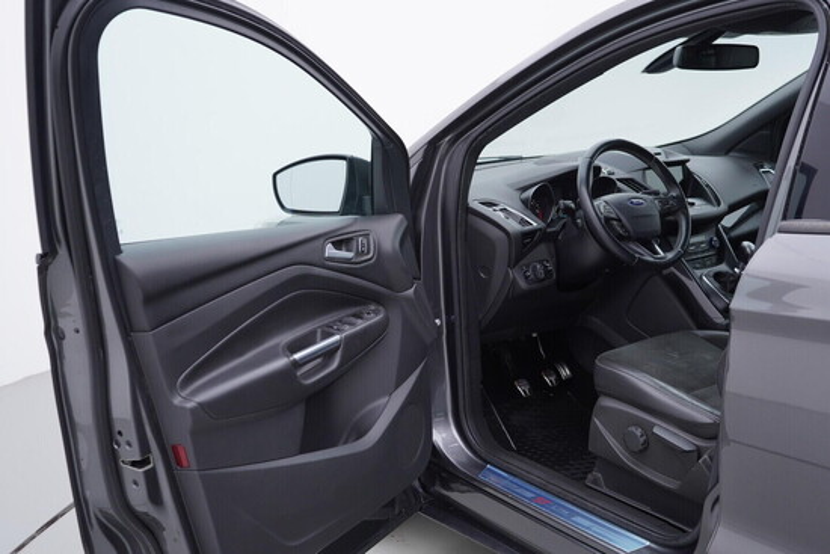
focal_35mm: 36
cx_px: 415
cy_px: 277
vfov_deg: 36.9
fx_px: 830
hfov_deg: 53.1
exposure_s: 1/60
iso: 125
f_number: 3.5
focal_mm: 24
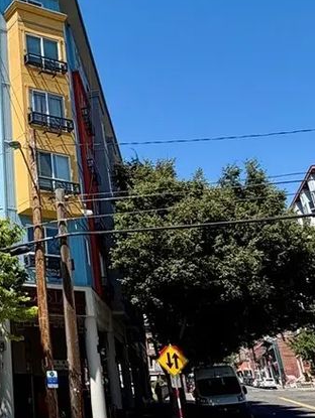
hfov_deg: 28.0
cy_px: 160
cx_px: -55
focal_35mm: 46
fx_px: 557
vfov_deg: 40.9
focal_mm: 2.22
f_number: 2.2
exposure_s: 1/770
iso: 25
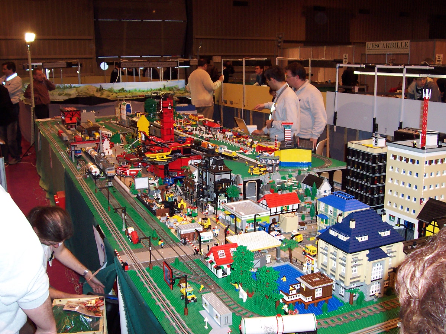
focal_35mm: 37
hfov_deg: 50.1
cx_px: 223
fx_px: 477
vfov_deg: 38.7
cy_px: 167
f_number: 2.8
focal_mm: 5.6
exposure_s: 1/60
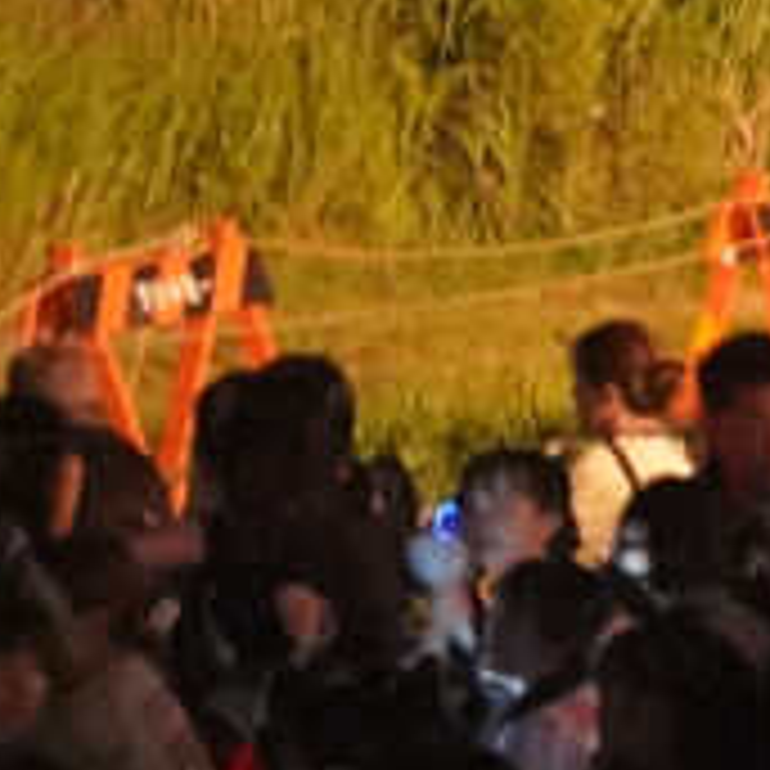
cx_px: 1153
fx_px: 13967
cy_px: -86
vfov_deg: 3.2
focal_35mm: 555
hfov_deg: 3.1
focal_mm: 58
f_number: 4
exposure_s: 1/6
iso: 12800
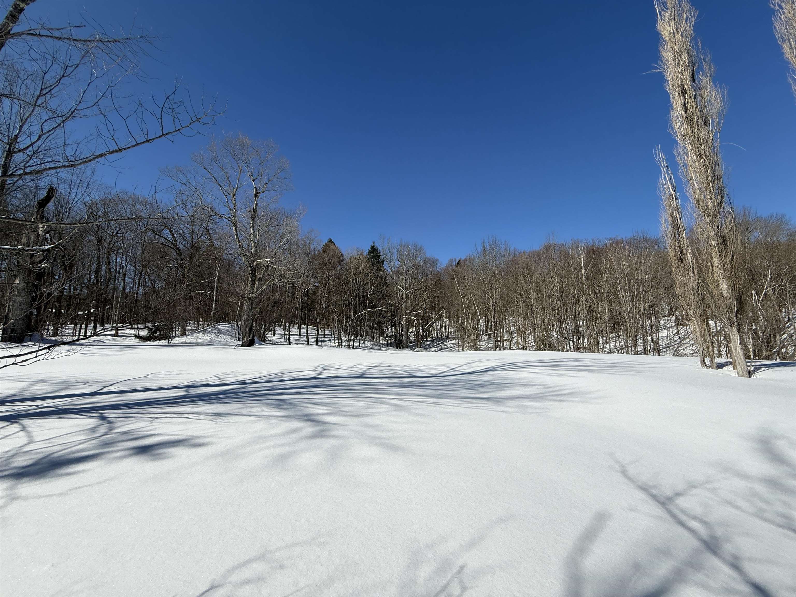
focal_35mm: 14
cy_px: 298
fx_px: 322
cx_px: 398
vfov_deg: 85.7
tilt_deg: +10.6
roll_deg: -0.5
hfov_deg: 102.1
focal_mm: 2.22
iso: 50
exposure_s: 1/4149
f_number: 2.2
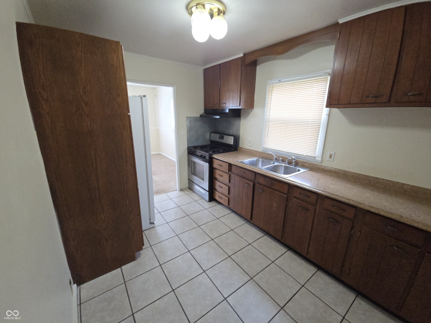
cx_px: 216
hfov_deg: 106.2
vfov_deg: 89.9
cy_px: 162
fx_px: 162
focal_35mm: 13
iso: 250
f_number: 2.2
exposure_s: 1/120
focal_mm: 2.2
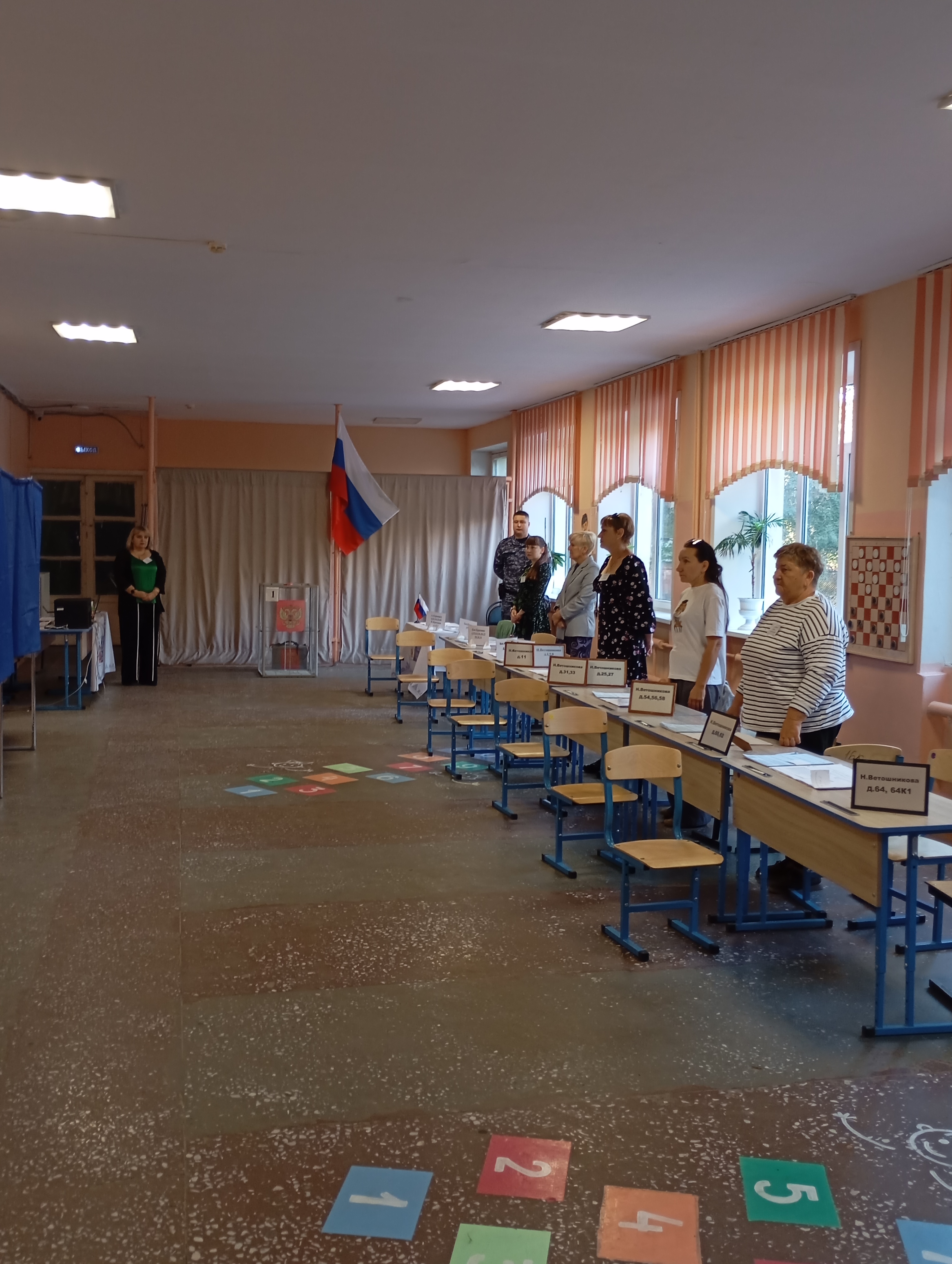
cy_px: 632
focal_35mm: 34
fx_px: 1244
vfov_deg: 53.9
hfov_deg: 41.9
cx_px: 476
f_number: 1.8
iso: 483
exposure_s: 1/30
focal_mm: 4.27
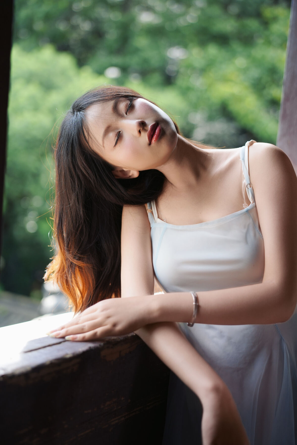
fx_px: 619
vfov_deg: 39.6
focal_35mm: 50
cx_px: 148
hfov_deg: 27.0
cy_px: 222
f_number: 2
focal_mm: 50
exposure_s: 1/1250
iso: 400
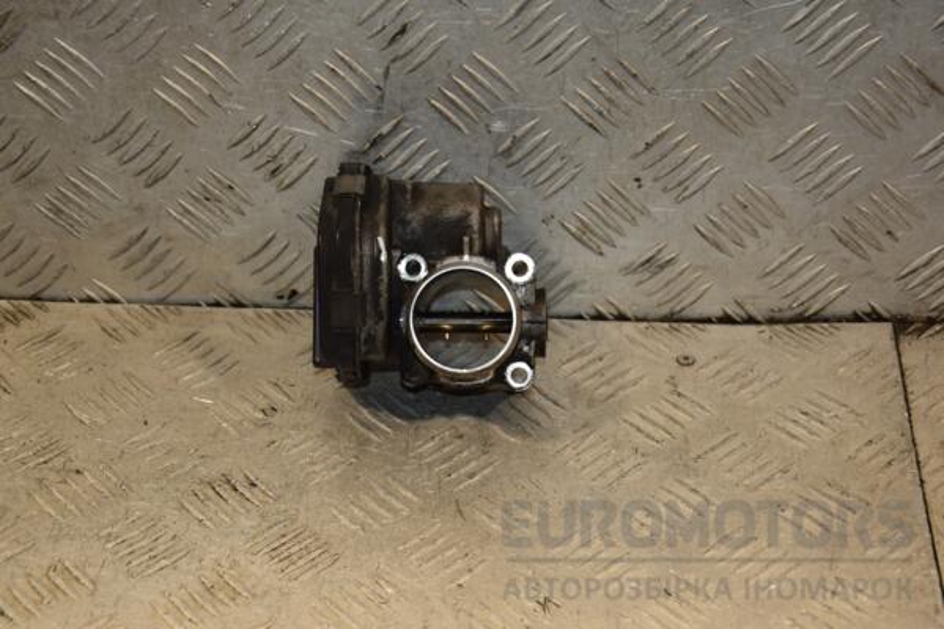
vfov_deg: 17.5
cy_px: 314
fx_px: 2045
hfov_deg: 26.0
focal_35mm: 78
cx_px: 472
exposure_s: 1/200
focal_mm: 52
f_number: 5
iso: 800
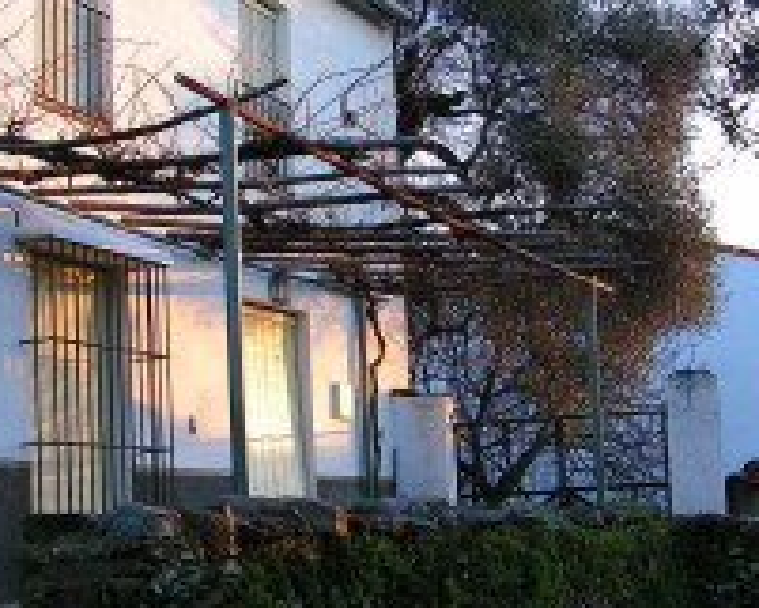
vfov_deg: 21.9
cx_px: 457
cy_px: 321
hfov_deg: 27.1
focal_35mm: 70
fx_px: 1573
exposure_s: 1/60
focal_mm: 6
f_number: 3.2
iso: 64
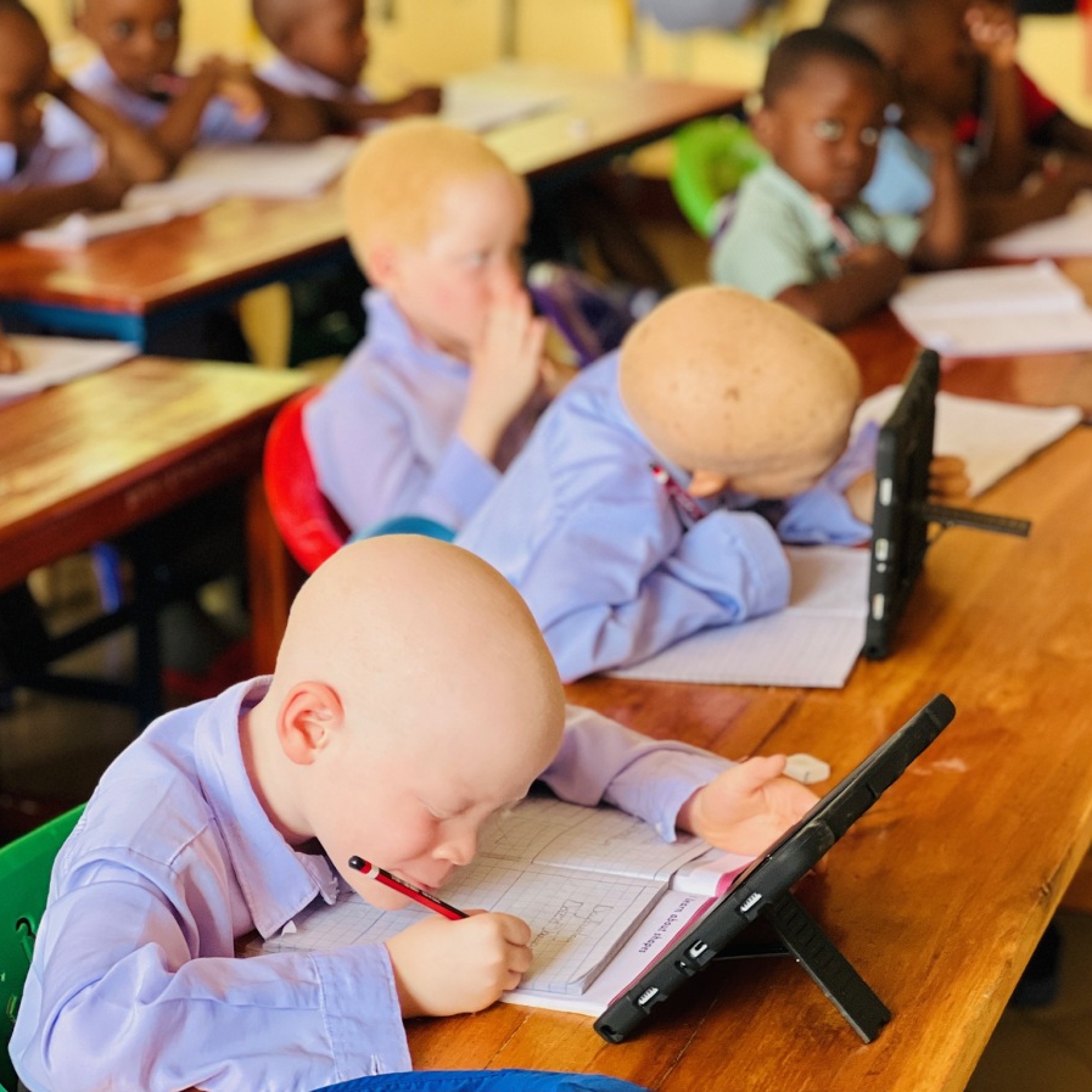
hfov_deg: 19.1
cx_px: 639
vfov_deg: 19.1
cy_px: 545
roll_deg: -1.2
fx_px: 3248
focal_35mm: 91
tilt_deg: -16.8
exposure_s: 1/119
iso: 250
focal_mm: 9
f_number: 2.8
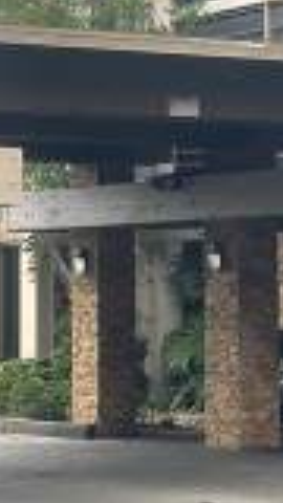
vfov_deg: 15.8
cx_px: 195
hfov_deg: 8.9
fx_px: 1814
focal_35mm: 136
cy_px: 245
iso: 32
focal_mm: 5.1
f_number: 1.6
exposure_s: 1/230
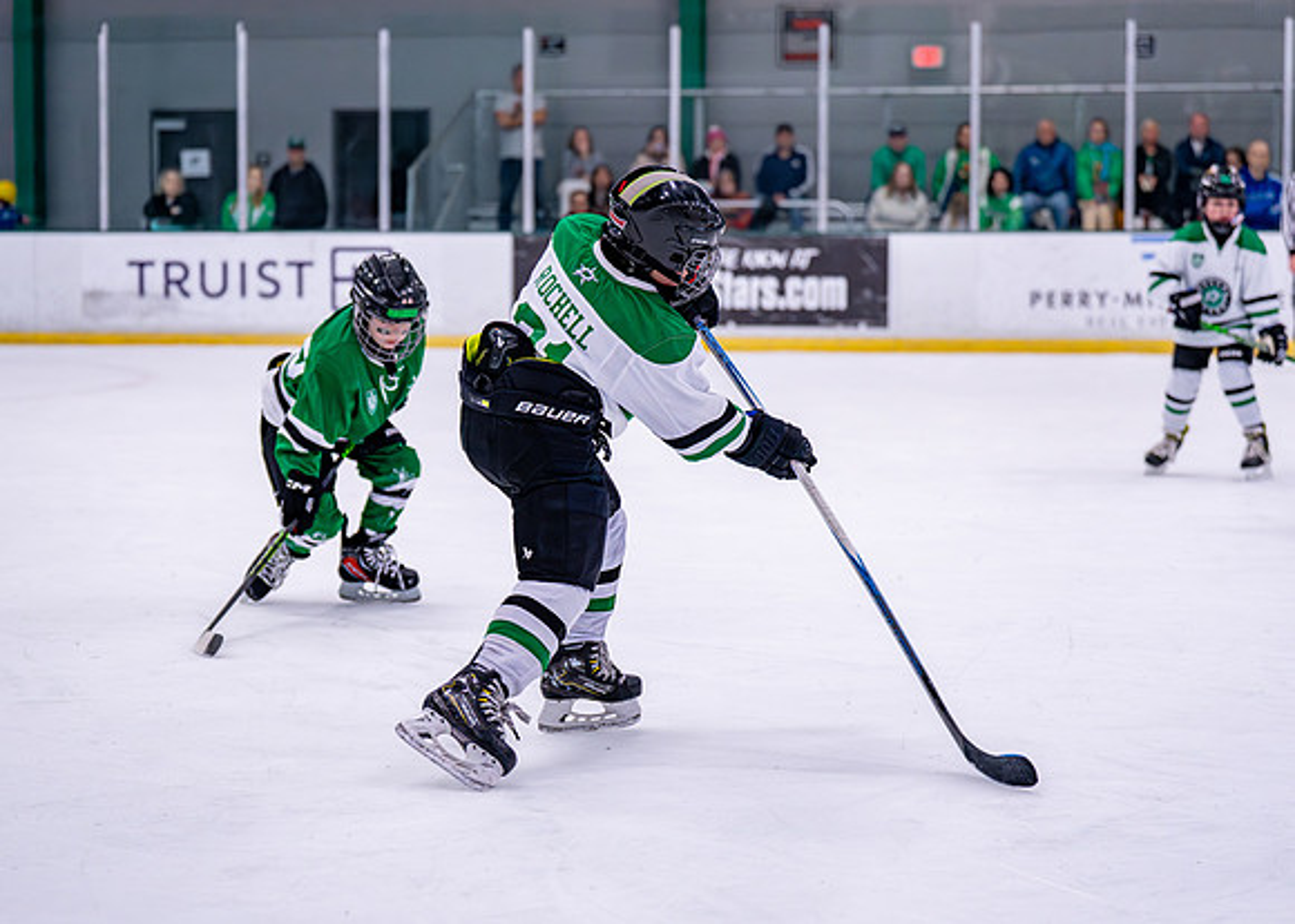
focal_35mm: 83
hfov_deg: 23.8
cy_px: 459
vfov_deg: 17.1
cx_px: 609
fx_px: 3070
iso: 2500
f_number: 2.8
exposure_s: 1/1250
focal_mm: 70
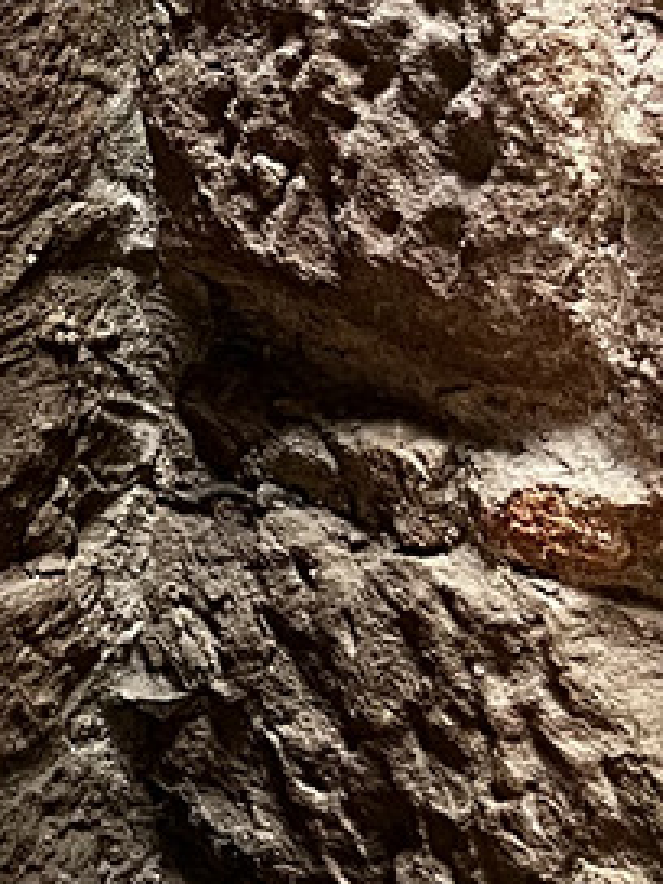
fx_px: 3907
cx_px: -143
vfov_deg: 12.8
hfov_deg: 9.6
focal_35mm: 153
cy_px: 23
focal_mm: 5.7
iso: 250
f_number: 1.5
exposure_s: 1/60
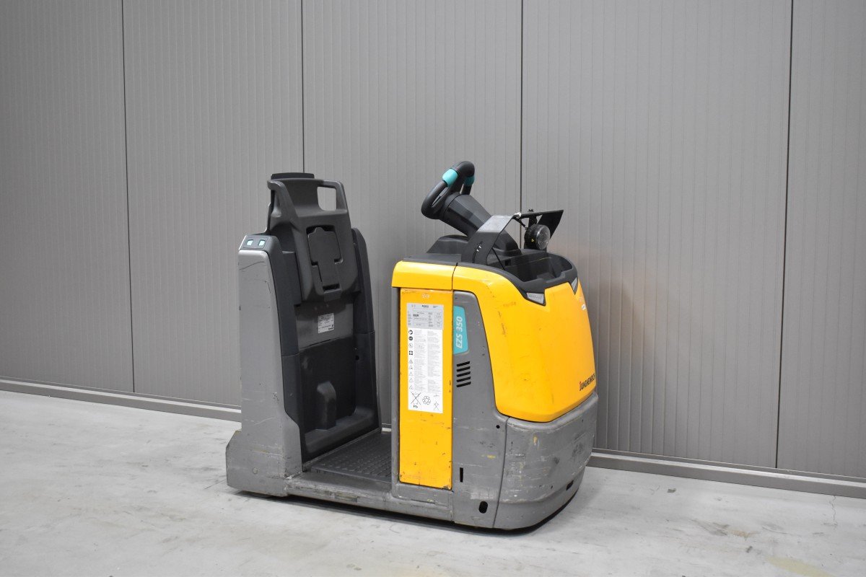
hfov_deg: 47.9
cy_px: 288
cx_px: 433
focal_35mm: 40
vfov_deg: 33.0
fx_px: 974
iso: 1600
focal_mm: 27
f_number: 4
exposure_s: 1/60
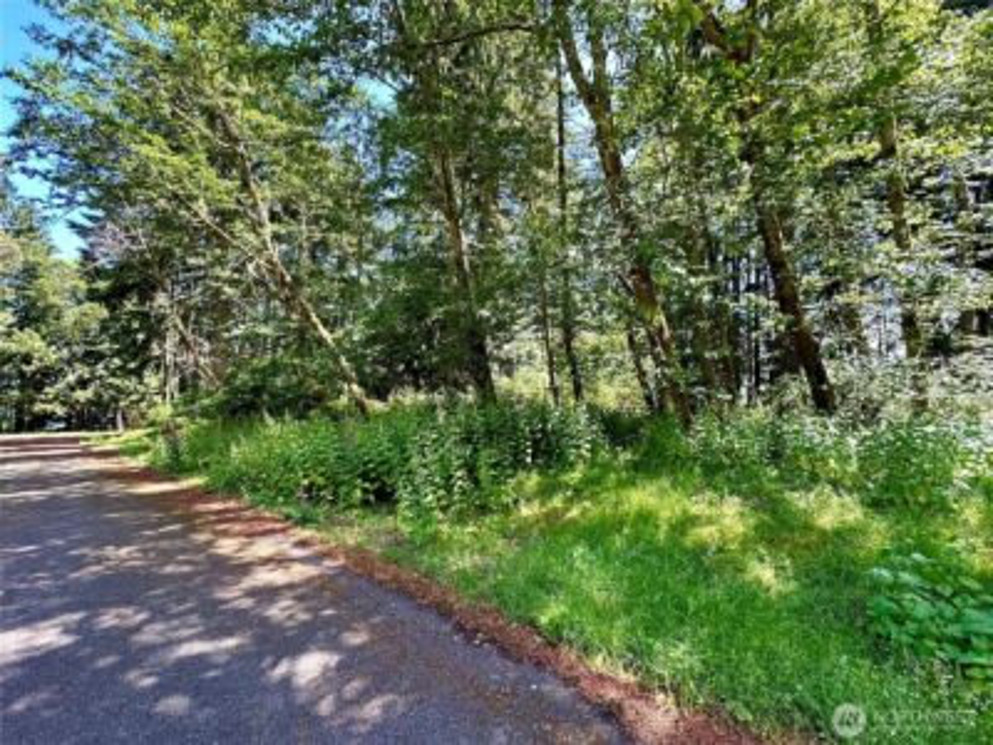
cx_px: 496
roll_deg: +0.0
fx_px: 402
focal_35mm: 14
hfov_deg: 102.1
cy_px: 372
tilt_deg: +2.6
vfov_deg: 85.7
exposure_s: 1/99
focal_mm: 2.22
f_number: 2.2
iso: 40
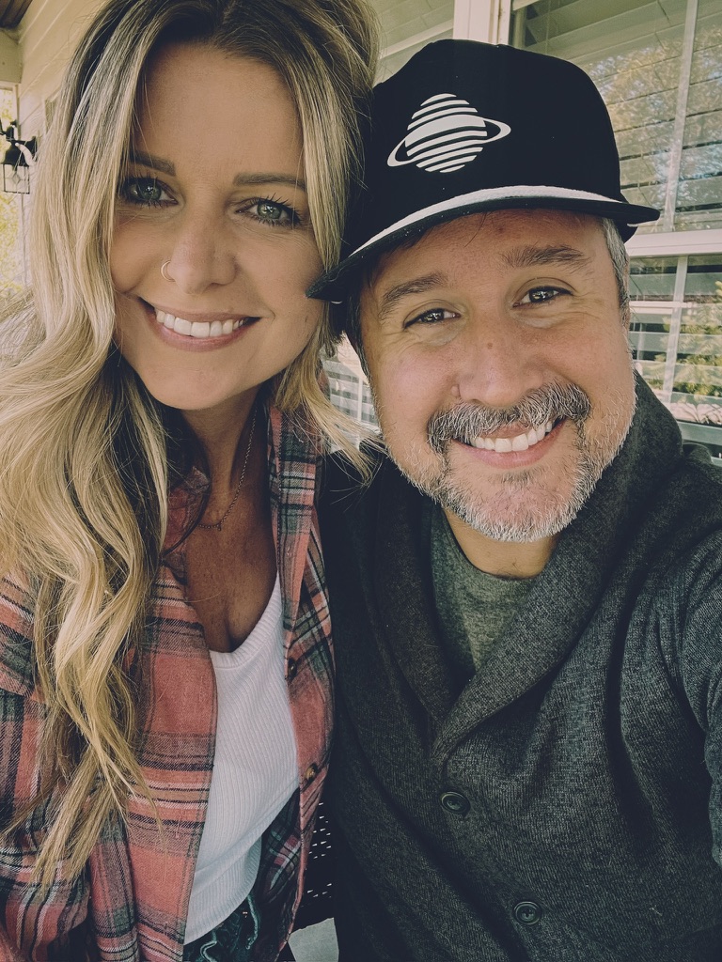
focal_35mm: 30
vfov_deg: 60.0
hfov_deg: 46.8
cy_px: 481
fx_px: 834
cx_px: 361
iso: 100
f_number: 2.2
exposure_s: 1/81
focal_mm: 2.71
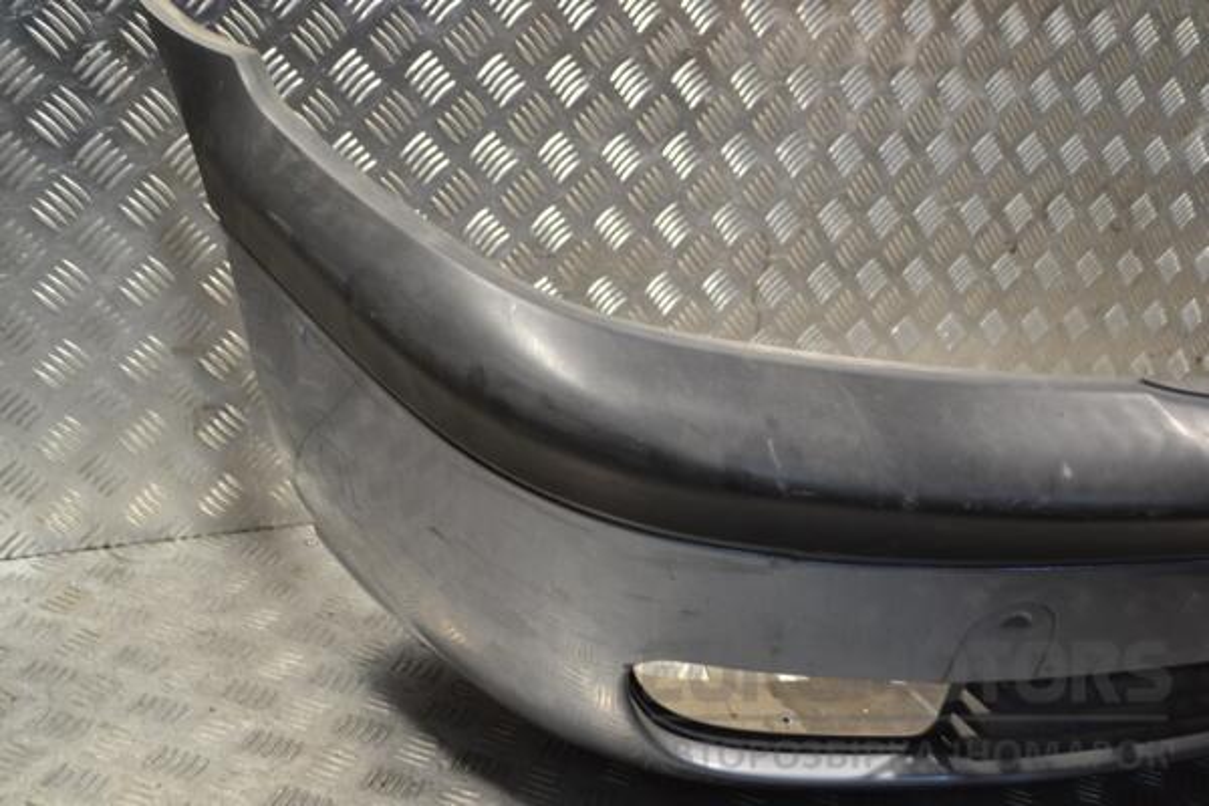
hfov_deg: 45.0
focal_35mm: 44
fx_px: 1461
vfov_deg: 30.8
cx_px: 604
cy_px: 403
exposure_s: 1/80
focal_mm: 29
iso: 400
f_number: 4.5
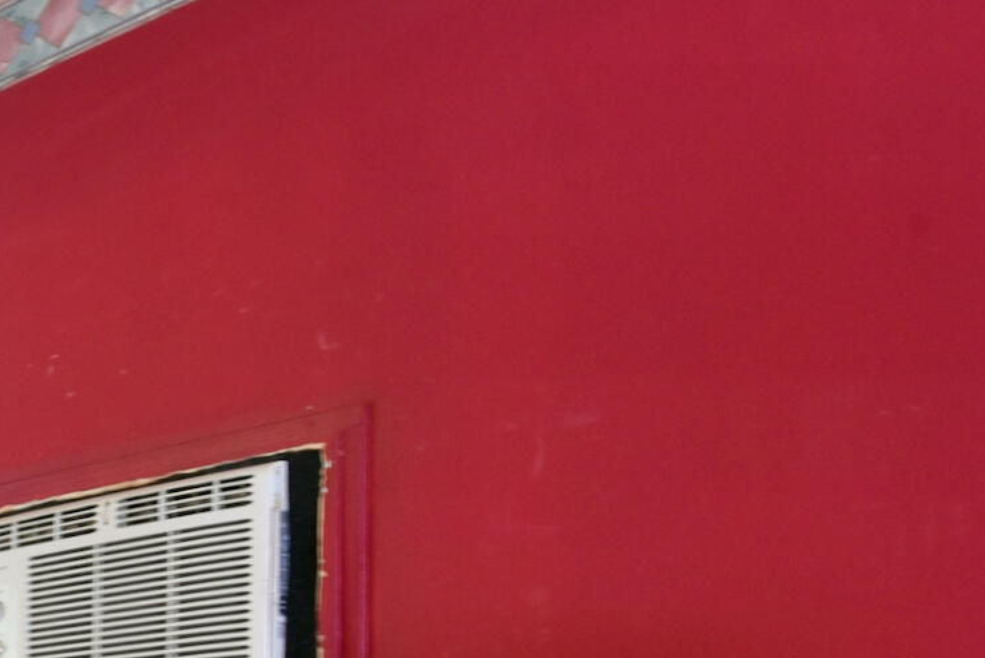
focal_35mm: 57
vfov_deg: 21.1
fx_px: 1560
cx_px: -970
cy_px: 911
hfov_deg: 19.5
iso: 800
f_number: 11
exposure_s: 1/6
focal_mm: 14
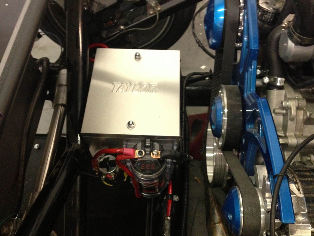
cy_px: 118
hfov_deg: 55.3
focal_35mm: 33
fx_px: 299
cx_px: 157
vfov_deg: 43.0
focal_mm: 4.13
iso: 400
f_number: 2.4
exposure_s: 1/17
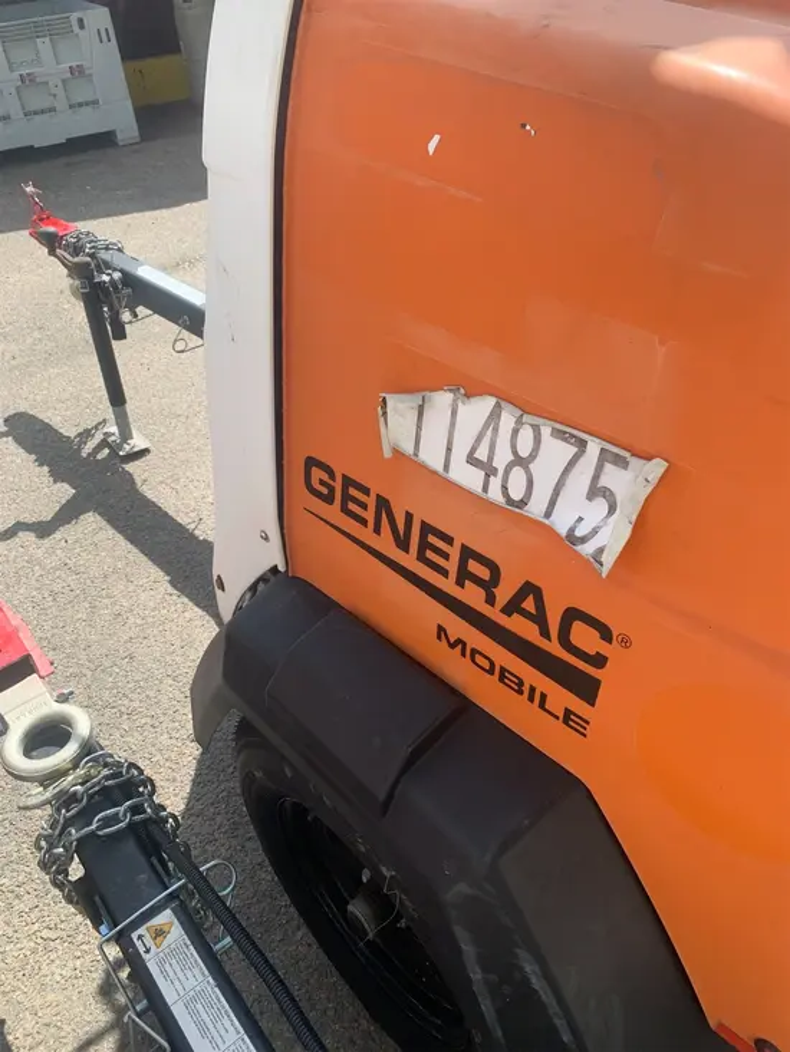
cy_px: 526
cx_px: 395
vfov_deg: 67.3
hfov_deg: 53.1
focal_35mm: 26
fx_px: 791
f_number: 1.8
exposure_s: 1/894
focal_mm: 4.25
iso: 25
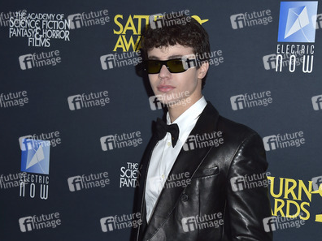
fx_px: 660
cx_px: 181
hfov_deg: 27.4
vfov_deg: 20.7
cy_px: 121
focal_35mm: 71
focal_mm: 65
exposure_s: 1/250
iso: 250
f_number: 6.3
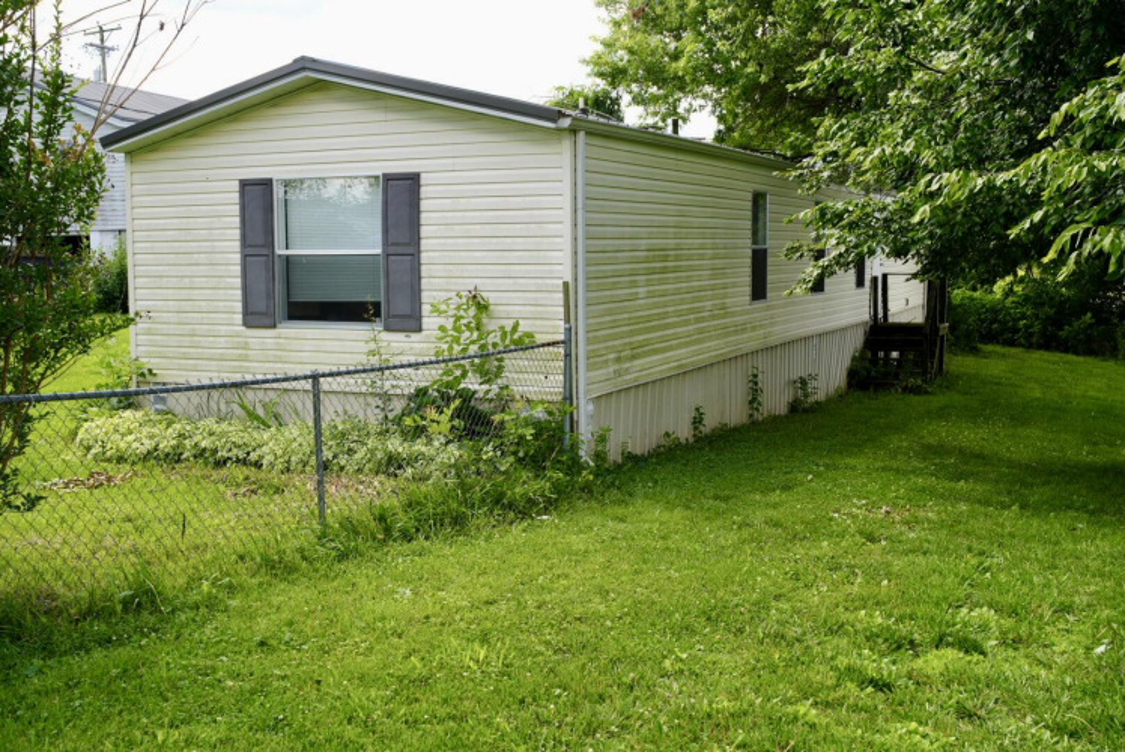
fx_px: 1173
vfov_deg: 35.6
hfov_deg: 51.2
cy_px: 376
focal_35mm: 38
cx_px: 562
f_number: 5.6
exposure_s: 1/80
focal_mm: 25
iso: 100
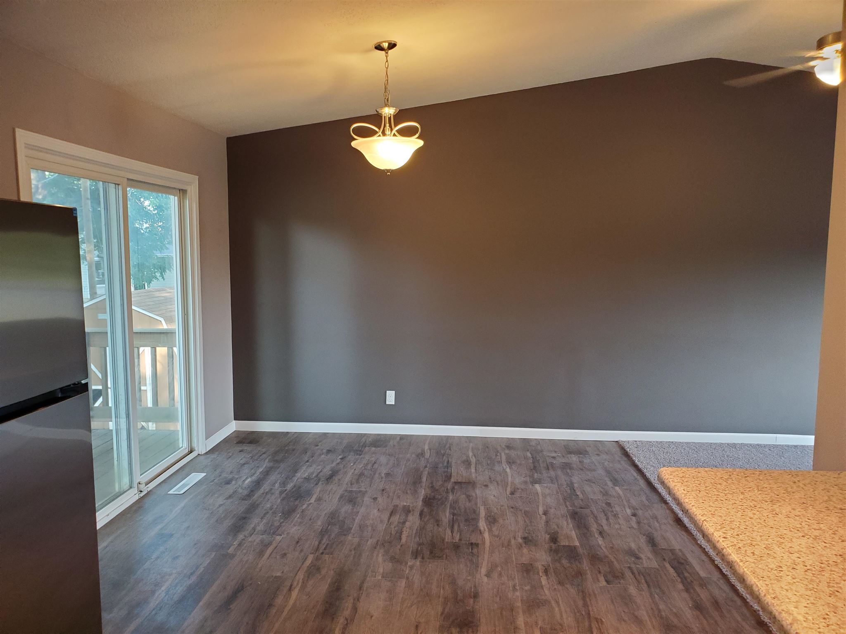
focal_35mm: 26
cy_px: 317
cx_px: 423
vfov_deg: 53.1
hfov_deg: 67.3
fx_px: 635
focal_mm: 4.3
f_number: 2.4
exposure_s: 1/39
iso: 250
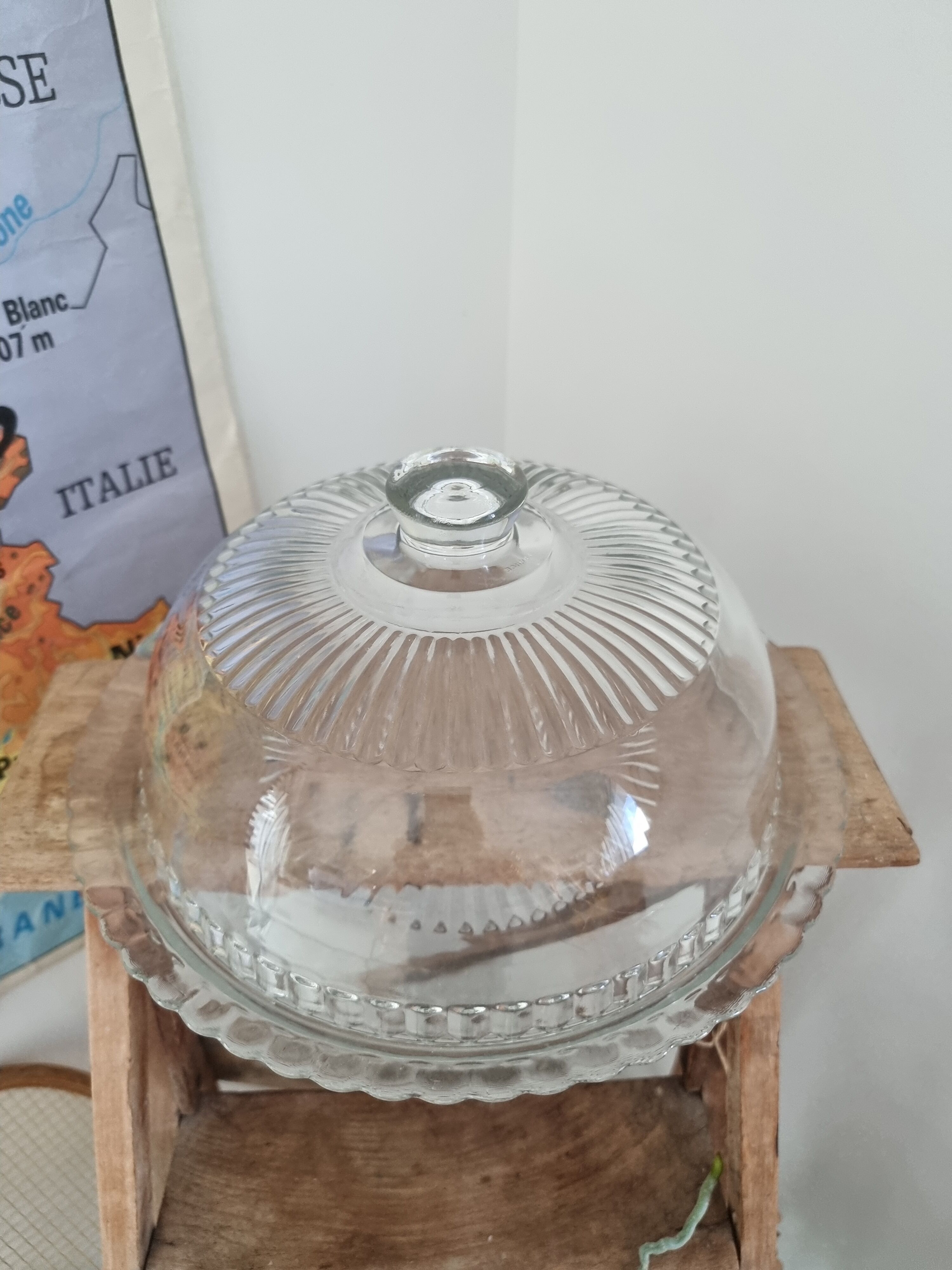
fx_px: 880
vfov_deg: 71.6
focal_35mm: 24
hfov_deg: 56.8
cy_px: 635
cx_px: 476
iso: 320
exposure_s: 1/120
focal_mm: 6.7
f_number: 1.8
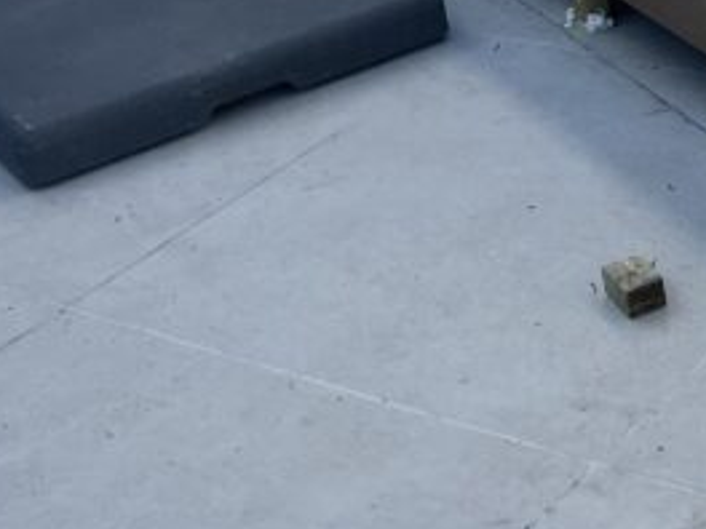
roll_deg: +3.6
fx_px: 2060
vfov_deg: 14.3
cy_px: -80
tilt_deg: -23.3
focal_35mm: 101
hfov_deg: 17.8
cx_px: 992
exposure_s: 1/2299
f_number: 1.5
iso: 50
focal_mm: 5.7
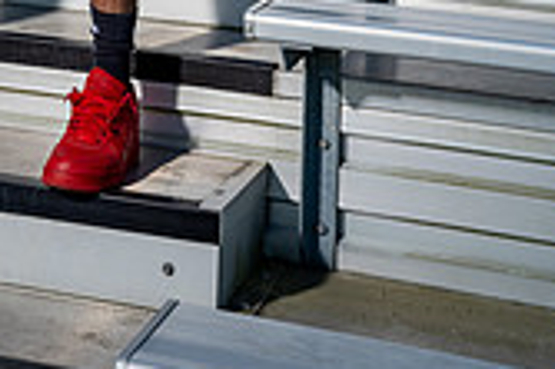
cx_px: 66
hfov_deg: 18.7
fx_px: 1663
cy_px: -356
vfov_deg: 11.5
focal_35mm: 108
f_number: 6.3
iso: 100
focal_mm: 40
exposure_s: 1/250
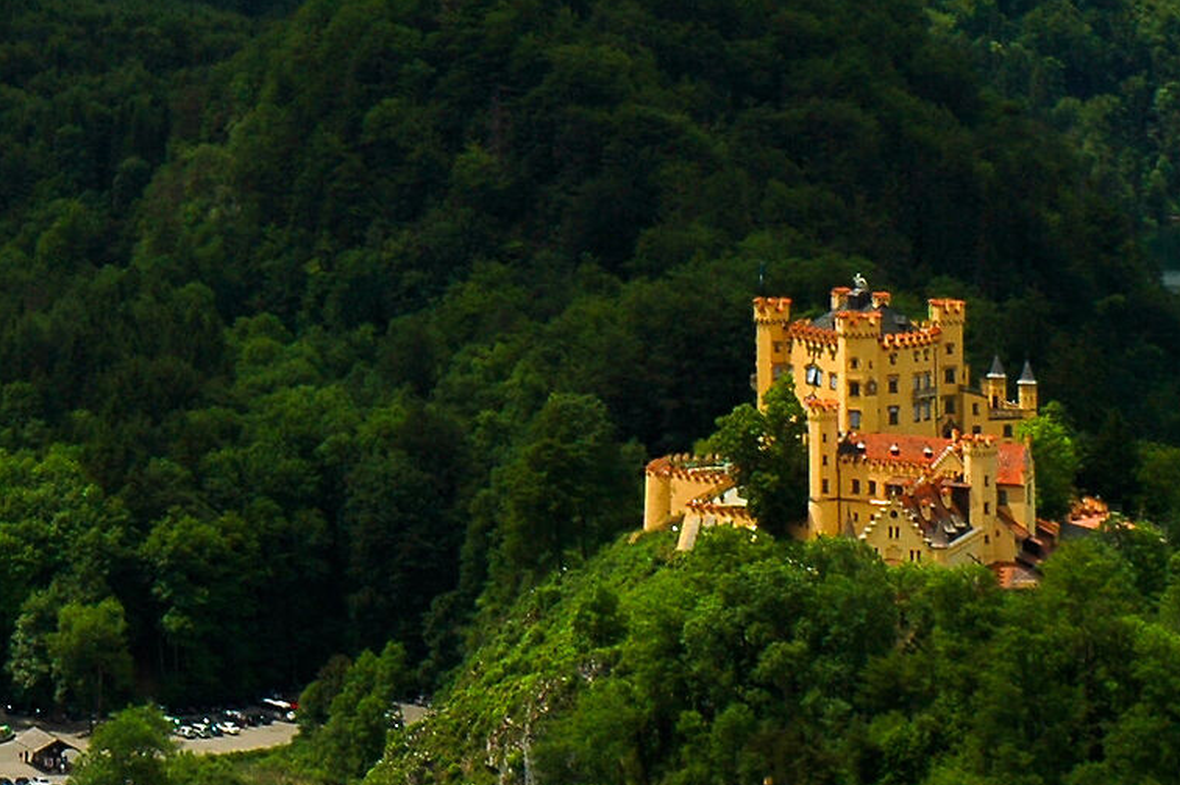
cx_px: -538
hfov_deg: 11.0
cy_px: -169
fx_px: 5929
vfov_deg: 7.5
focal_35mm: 181
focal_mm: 38
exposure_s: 1/90
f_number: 9.5
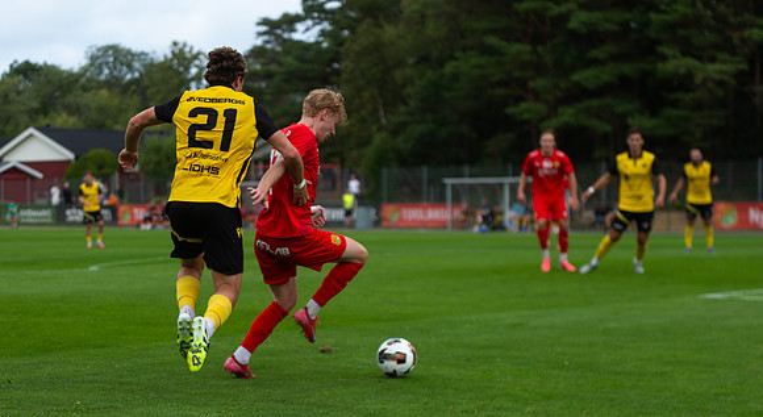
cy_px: 255
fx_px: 1801
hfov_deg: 23.9
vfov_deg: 13.2
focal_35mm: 90
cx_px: 300
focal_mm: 70
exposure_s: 1/1600
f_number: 3.2
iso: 140
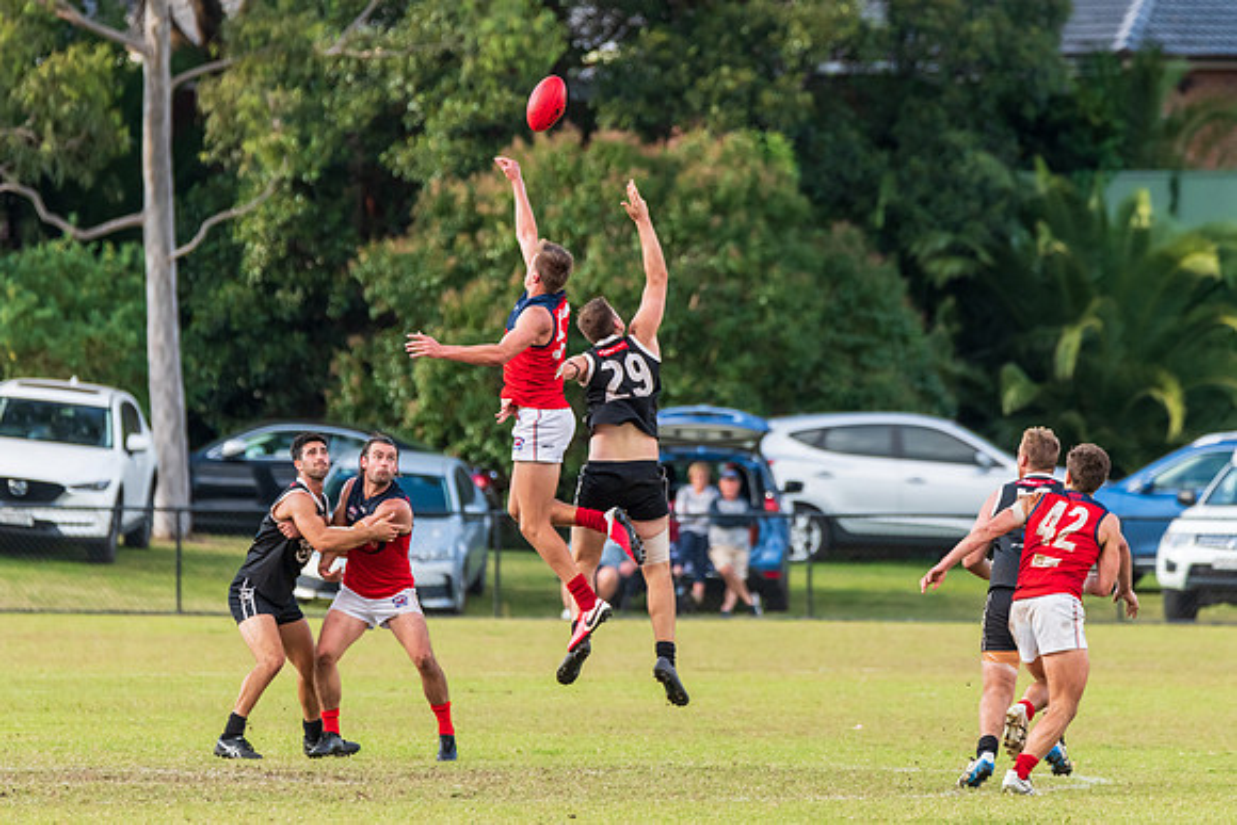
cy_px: 314
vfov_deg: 2.8
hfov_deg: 4.2
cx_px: 613
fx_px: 17025
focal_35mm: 495
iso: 1000
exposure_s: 1/1250
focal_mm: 400
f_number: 6
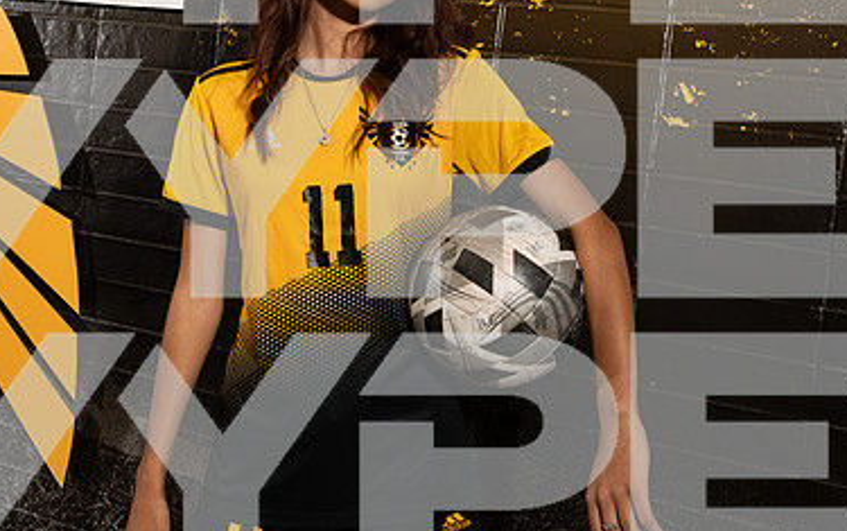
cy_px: 180
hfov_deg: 38.6
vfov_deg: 24.8
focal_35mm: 52
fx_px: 1201
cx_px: 323
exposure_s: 1/250
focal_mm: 33
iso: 800
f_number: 8
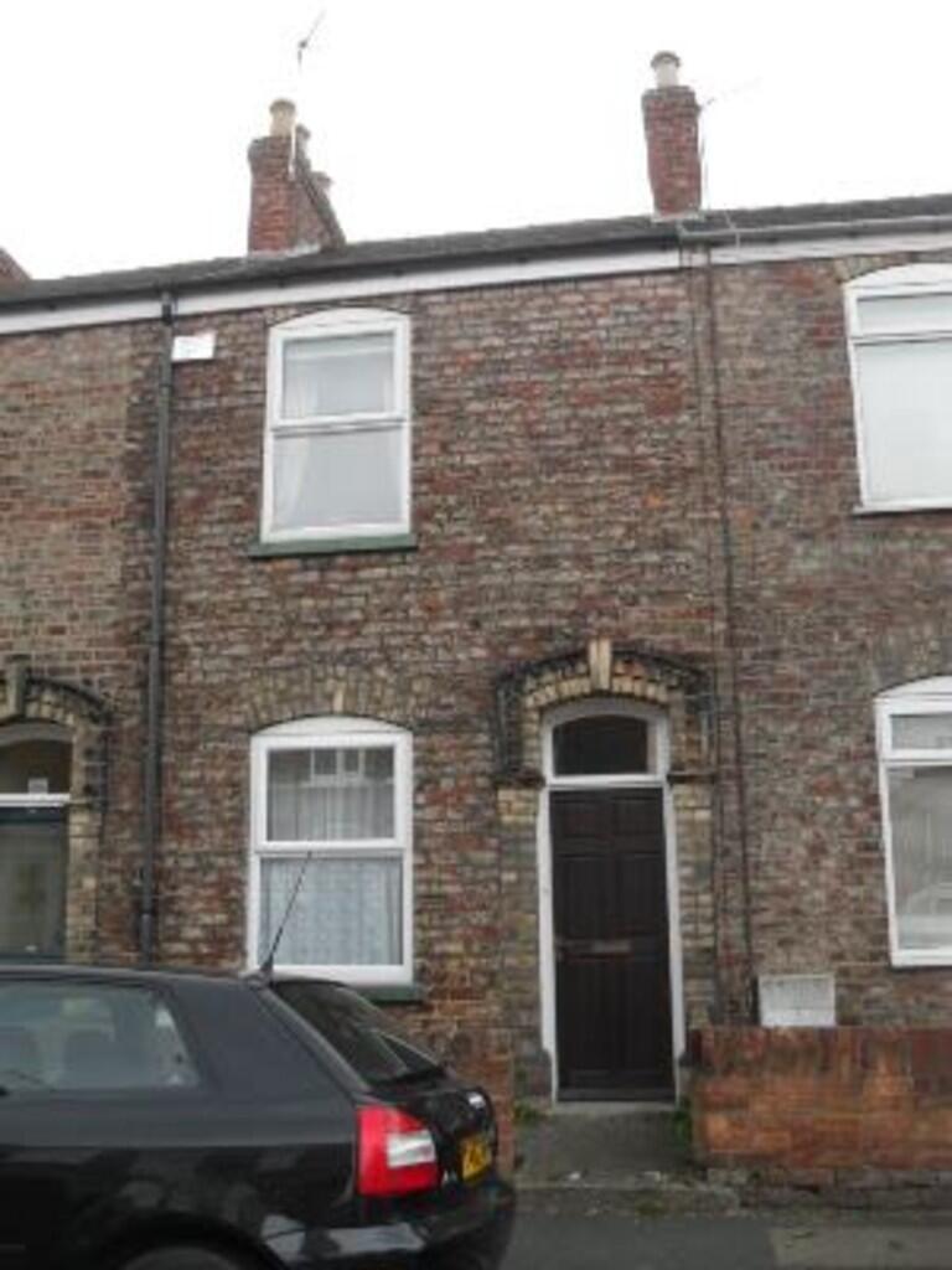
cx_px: 476
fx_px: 1283
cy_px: 635
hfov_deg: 40.7
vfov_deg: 52.6
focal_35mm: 35
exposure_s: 1/180
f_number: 2.8
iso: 100
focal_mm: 6.2
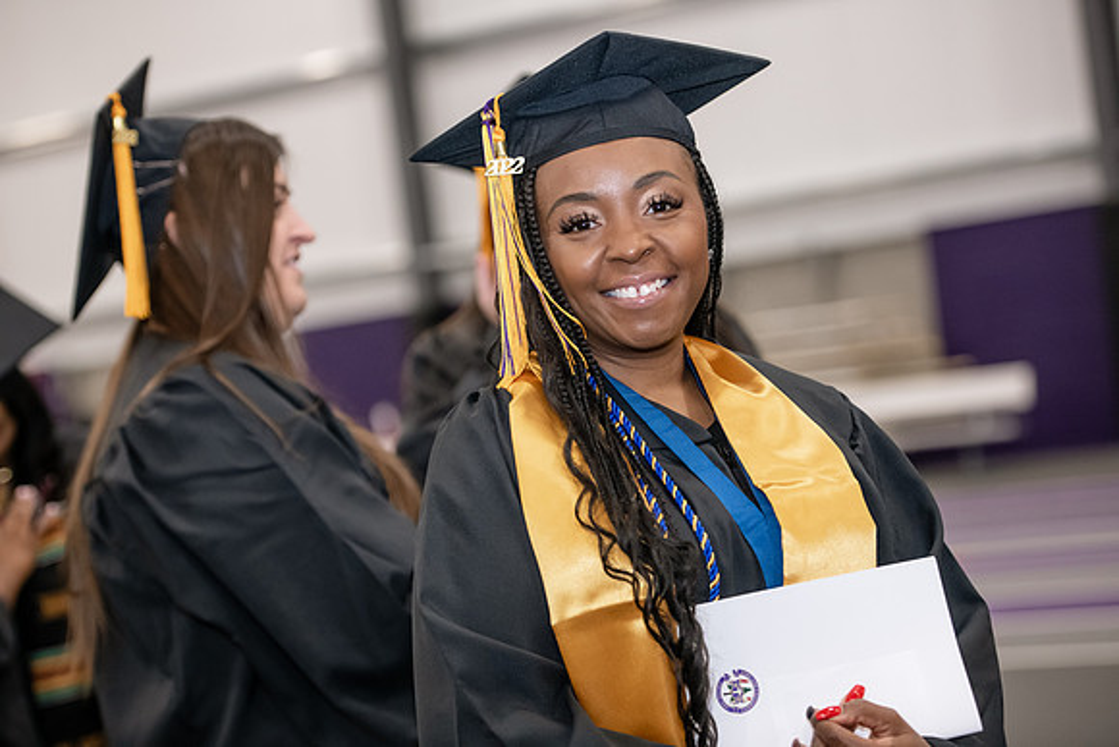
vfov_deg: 14.9
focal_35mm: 92
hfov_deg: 22.1
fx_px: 2860
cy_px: 374
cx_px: 560
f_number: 3.2
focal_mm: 92
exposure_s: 1/200
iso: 2000
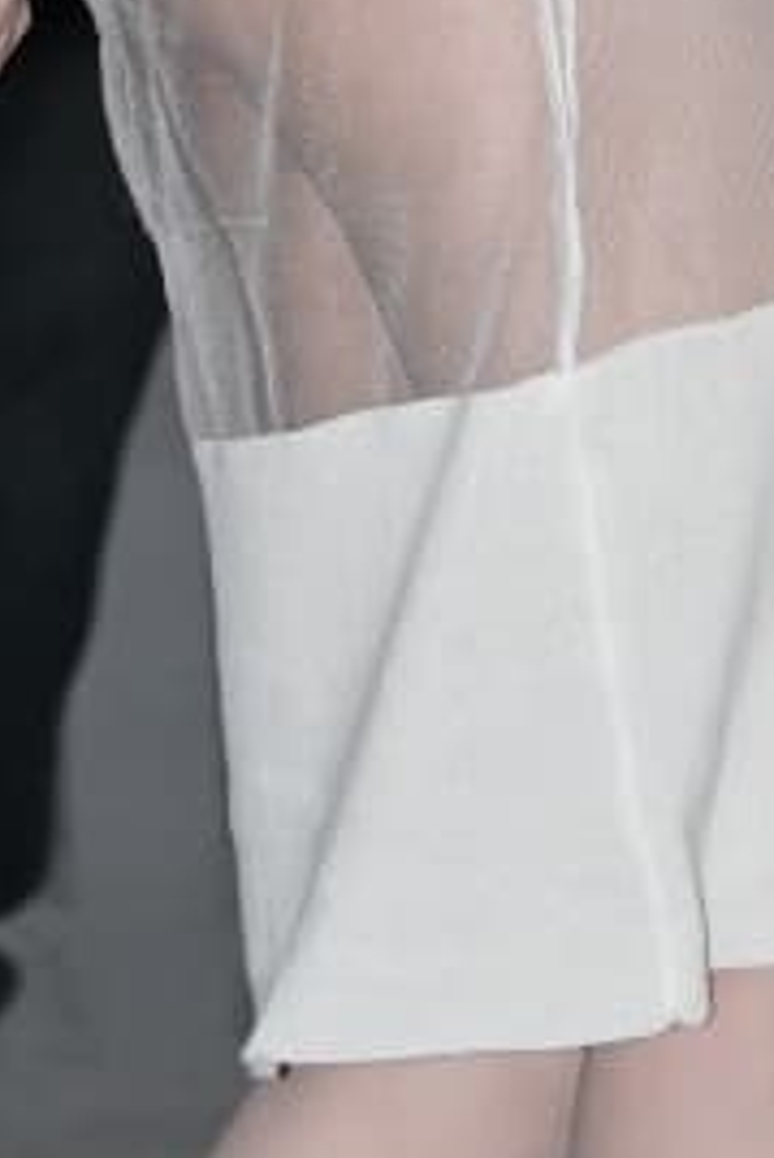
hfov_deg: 2.9
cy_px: -570
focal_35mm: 470
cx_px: 26
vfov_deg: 4.4
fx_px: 15137
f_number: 5.6
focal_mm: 70
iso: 400
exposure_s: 1/200
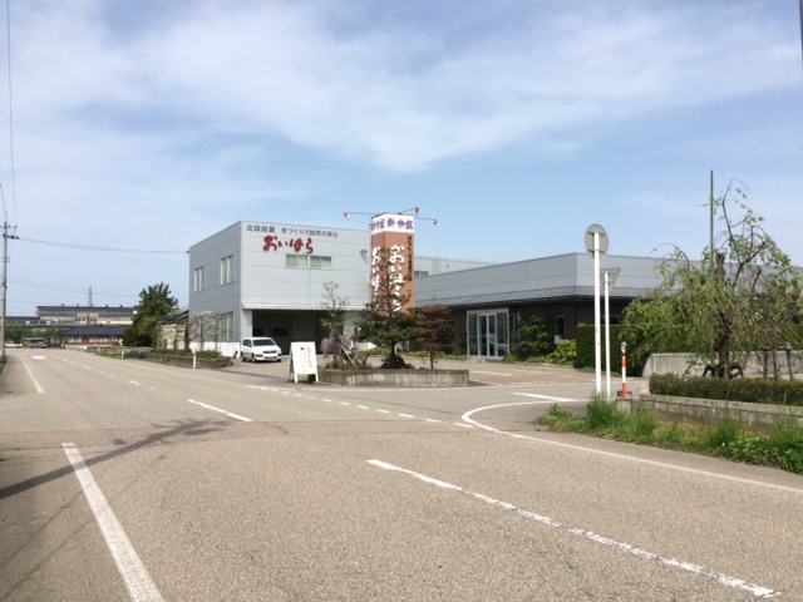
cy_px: 301
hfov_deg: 61.7
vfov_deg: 48.2
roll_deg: +0.8
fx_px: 673
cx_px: 402
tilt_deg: +2.4
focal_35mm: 29
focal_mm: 4.15
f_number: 2.2
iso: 32
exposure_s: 1/3165
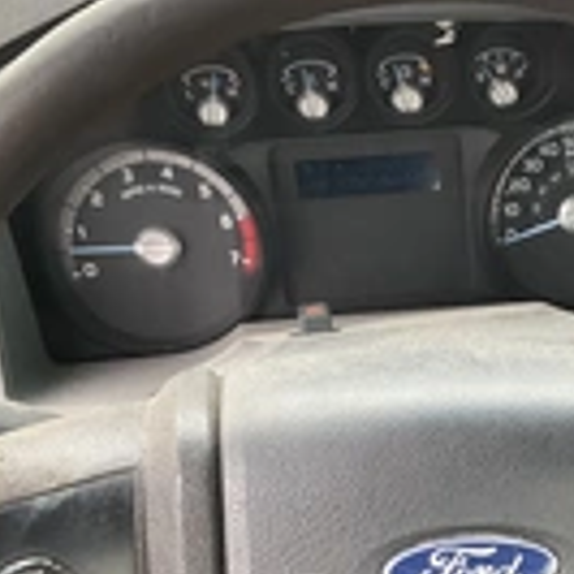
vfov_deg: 22.0
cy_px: 505
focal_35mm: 77
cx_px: 557
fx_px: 1445
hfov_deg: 21.8
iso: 64
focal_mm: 3
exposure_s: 1/122
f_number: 1.8
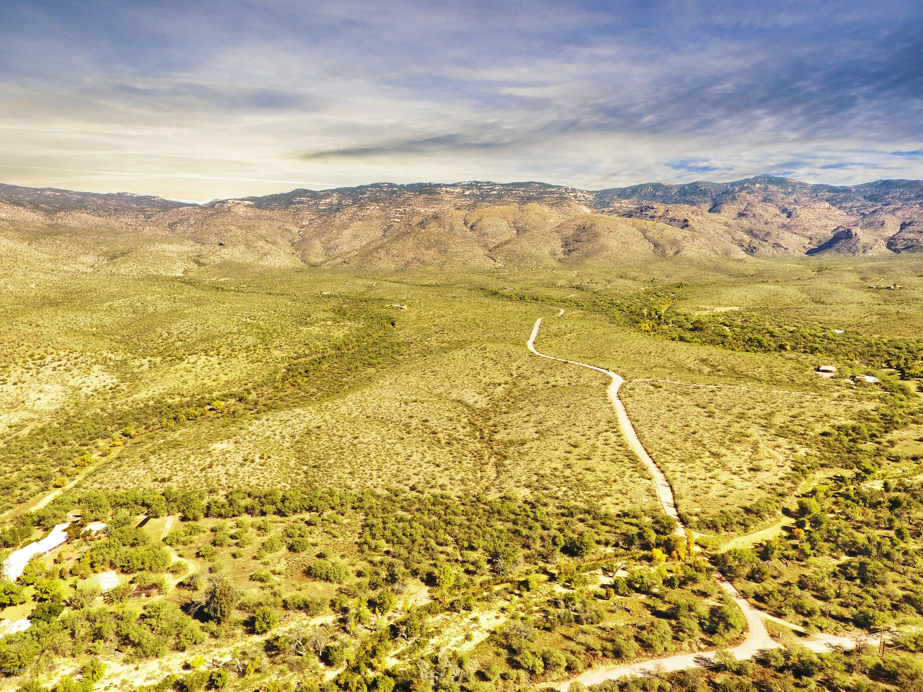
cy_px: 346
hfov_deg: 81.7
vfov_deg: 66.0
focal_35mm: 20
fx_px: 533
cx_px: 462
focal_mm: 3.61
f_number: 2.8
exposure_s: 1/876
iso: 100
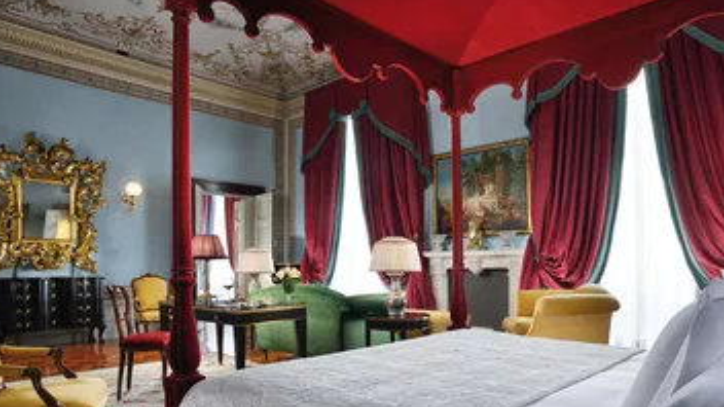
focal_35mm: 25
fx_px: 480
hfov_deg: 74.0
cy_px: 264
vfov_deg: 45.4
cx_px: 378
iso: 200
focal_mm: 21
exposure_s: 1/250
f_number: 13
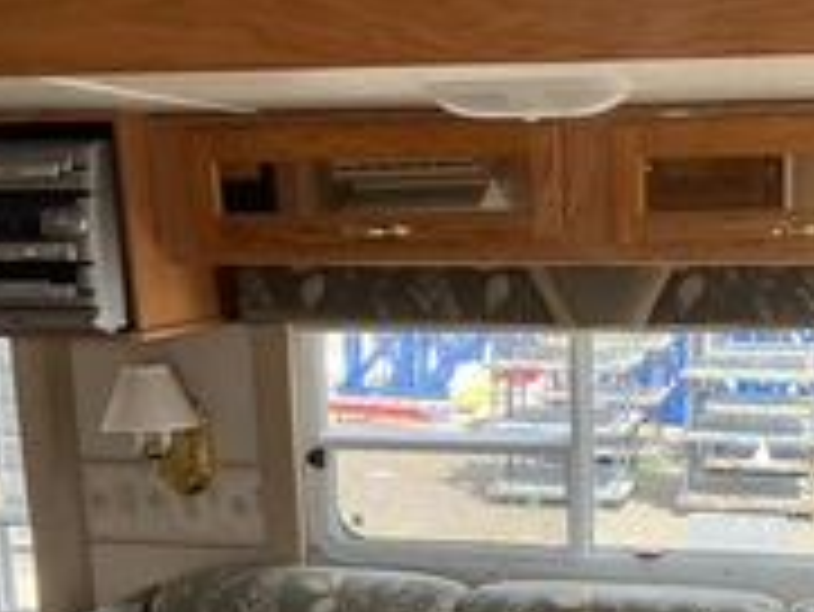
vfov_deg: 22.4
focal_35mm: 64
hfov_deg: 29.5
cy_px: 558
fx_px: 1506
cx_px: 652
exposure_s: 1/122
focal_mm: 3
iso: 32
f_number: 1.8
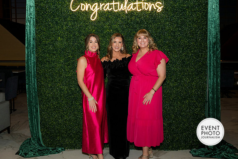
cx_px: 119
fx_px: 225
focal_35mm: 34
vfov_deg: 38.9
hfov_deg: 55.8
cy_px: 80
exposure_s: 1/160
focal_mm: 34
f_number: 5
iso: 800
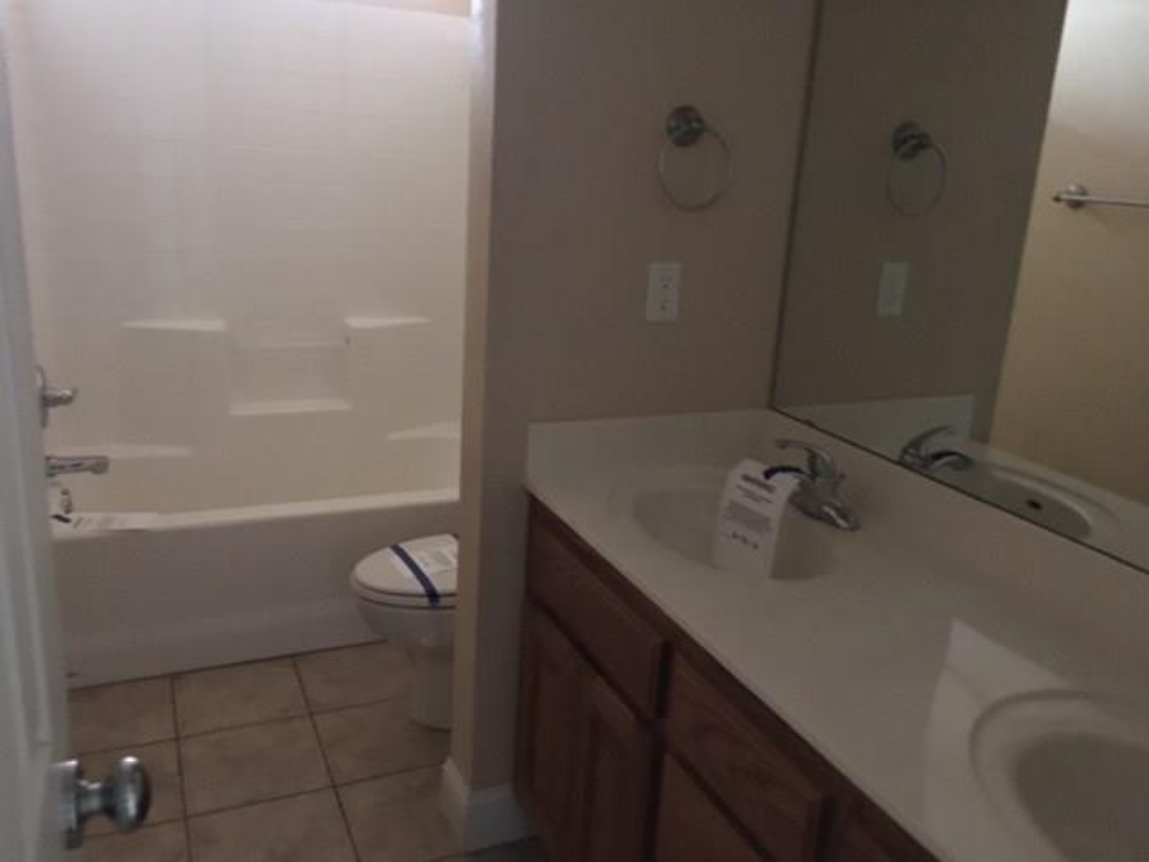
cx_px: 574
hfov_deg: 61.7
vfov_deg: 48.2
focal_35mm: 29
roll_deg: -3.6
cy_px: 431
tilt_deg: -16.7
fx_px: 963
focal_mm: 4.15
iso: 640
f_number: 2.2
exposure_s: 1/15
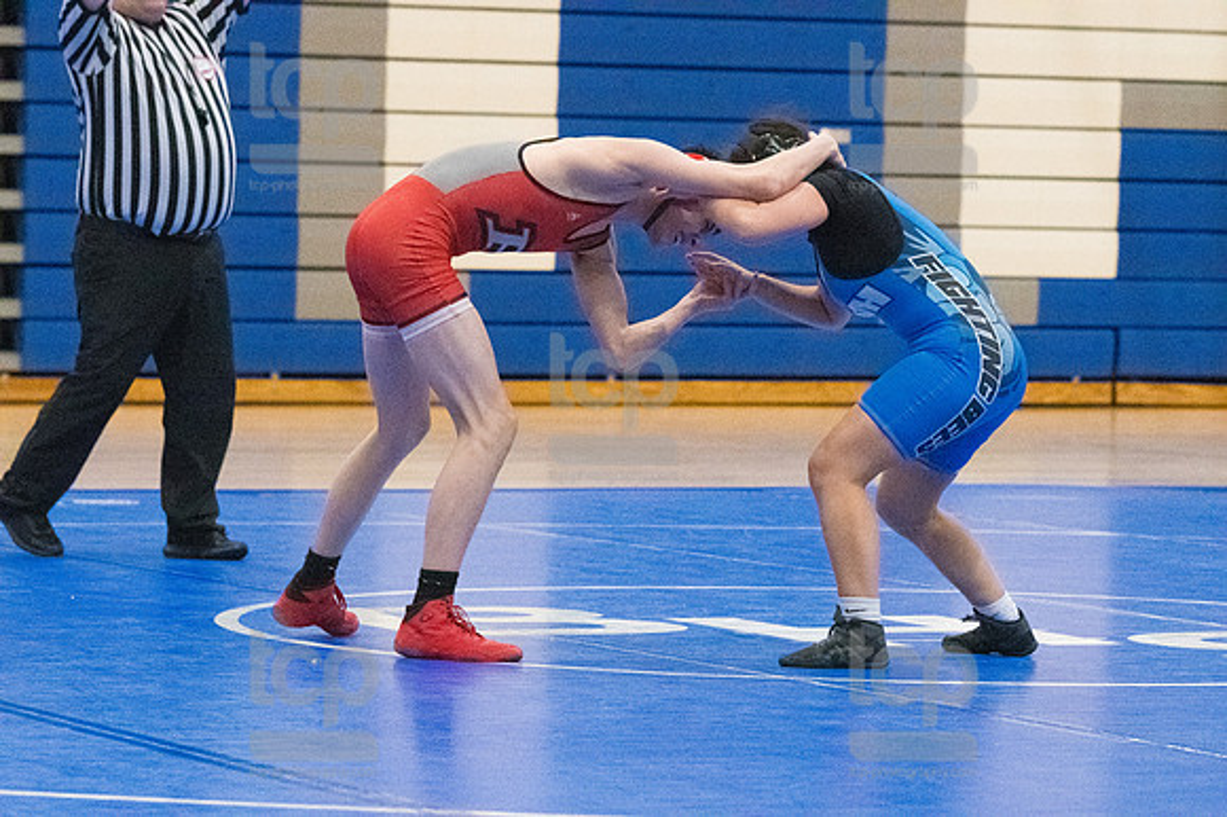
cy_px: 408
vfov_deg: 7.6
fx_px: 6131
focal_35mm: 180
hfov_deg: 11.4
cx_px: 614
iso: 10000
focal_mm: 120
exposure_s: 1/1600
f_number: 4.5
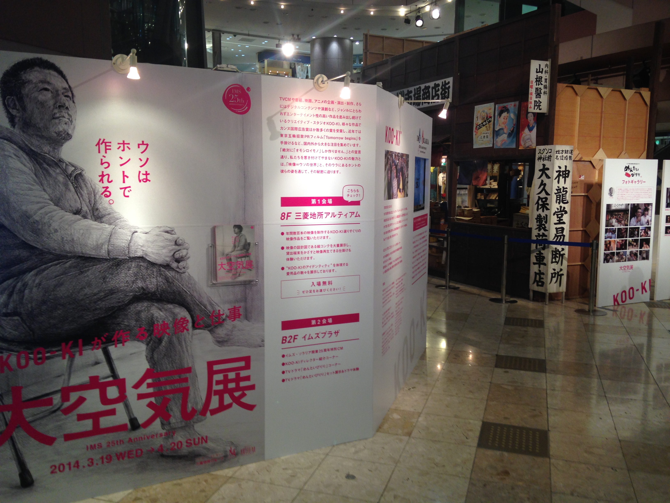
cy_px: 252
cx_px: 335
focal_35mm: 33
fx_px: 639
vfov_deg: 42.9
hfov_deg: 55.4
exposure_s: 1/40
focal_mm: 4.12
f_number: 2.4
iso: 64
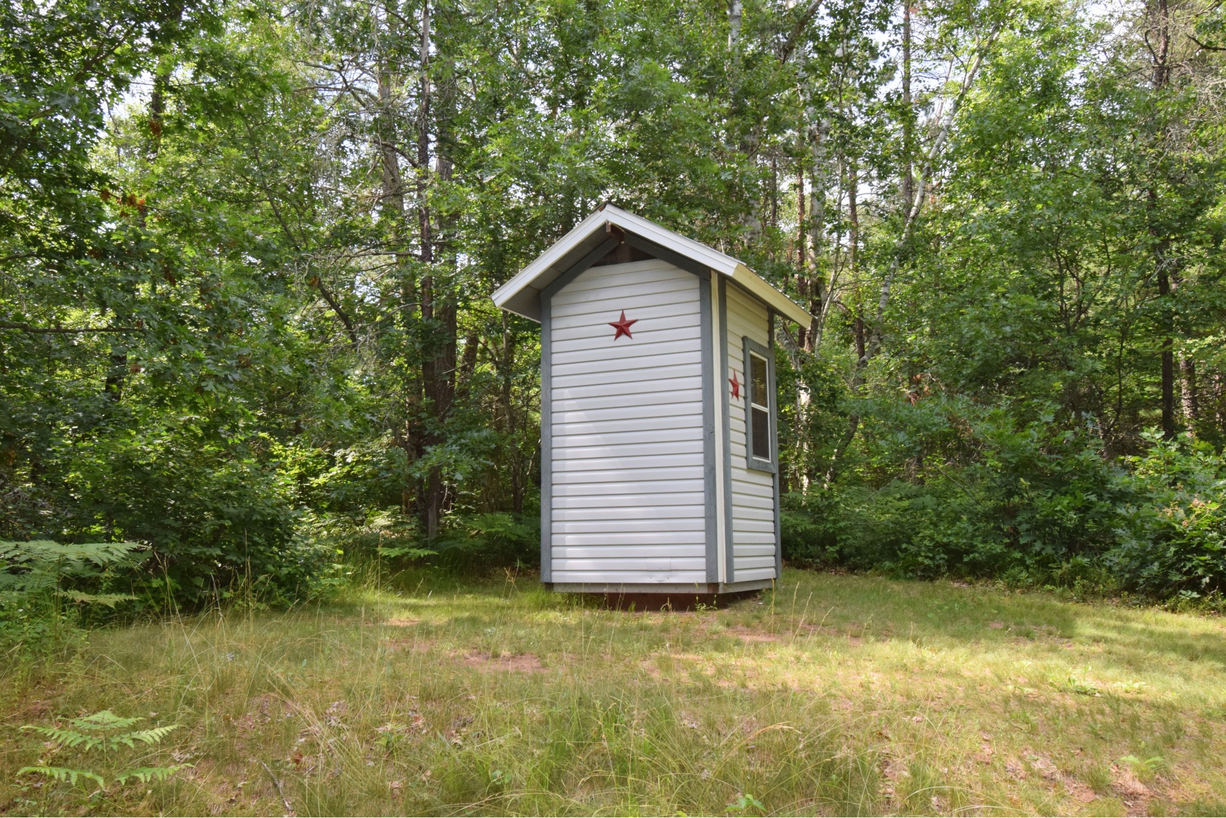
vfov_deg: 43.6
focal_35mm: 30
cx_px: 613
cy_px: 409
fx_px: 1022
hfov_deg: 61.9
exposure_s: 1/125
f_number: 13
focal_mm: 20
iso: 320
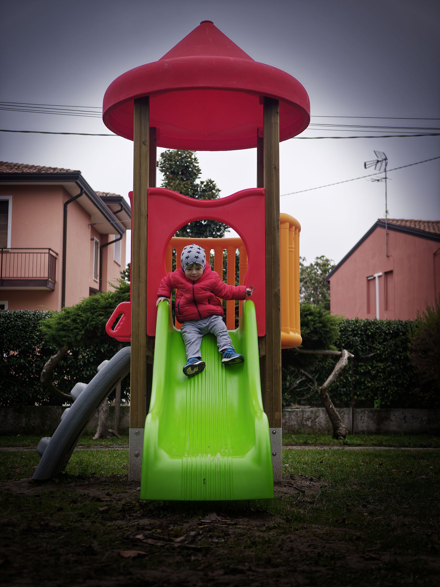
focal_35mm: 50
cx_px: 220
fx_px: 847
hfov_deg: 29.1
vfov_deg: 38.2
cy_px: 294
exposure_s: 1/800
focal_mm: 25
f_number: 2.2
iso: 200
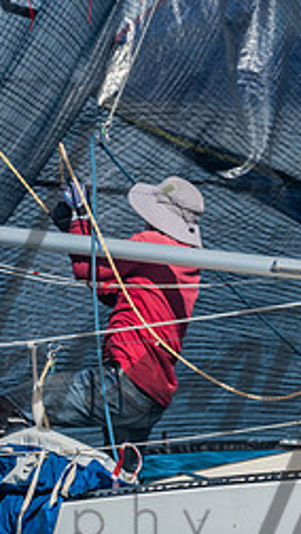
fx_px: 4945
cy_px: 309
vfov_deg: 6.2
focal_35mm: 349
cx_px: -73
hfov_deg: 3.5
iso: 160
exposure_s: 1/400
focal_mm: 97
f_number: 6.3
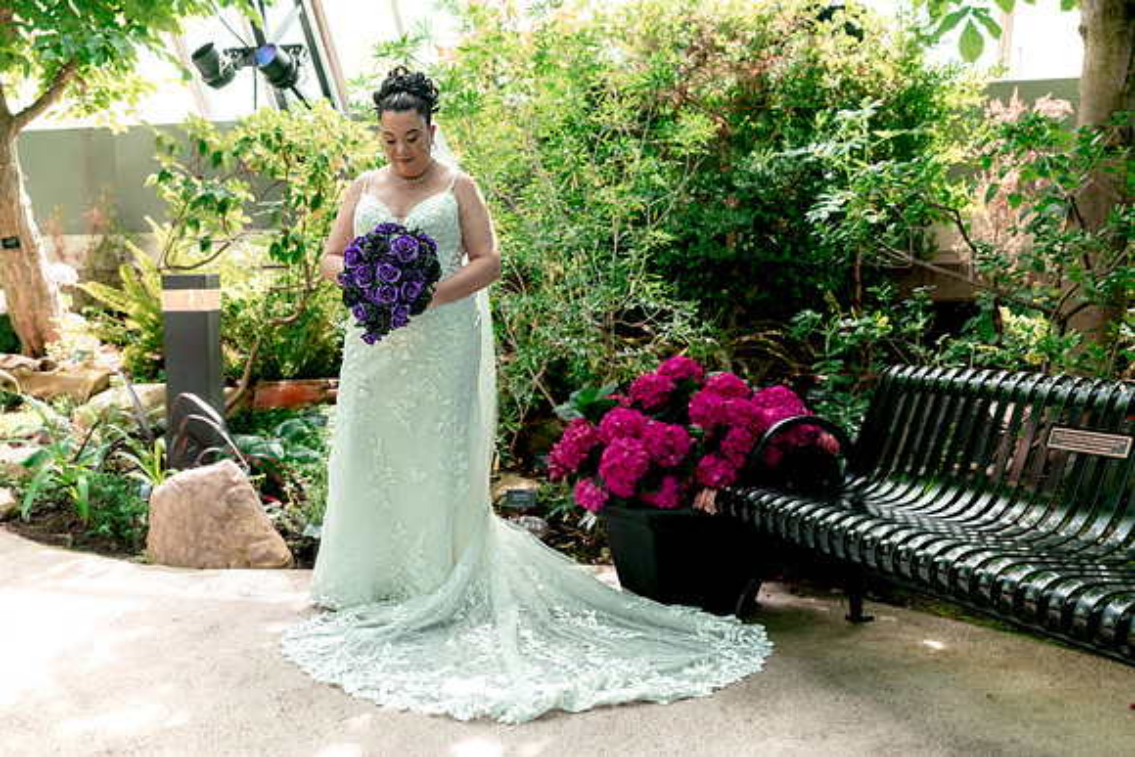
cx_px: 568
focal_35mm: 37
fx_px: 1167
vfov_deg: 36.0
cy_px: 378
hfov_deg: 51.9
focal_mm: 37
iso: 200
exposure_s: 1/160
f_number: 4.5
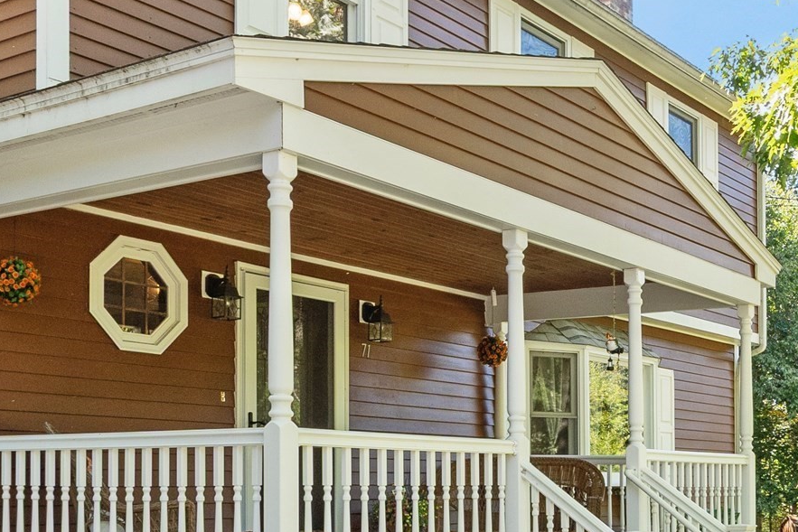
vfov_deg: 25.8
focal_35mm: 51
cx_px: 632
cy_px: 464
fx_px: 1131
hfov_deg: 37.6
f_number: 8
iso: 640
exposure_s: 1/125
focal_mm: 15
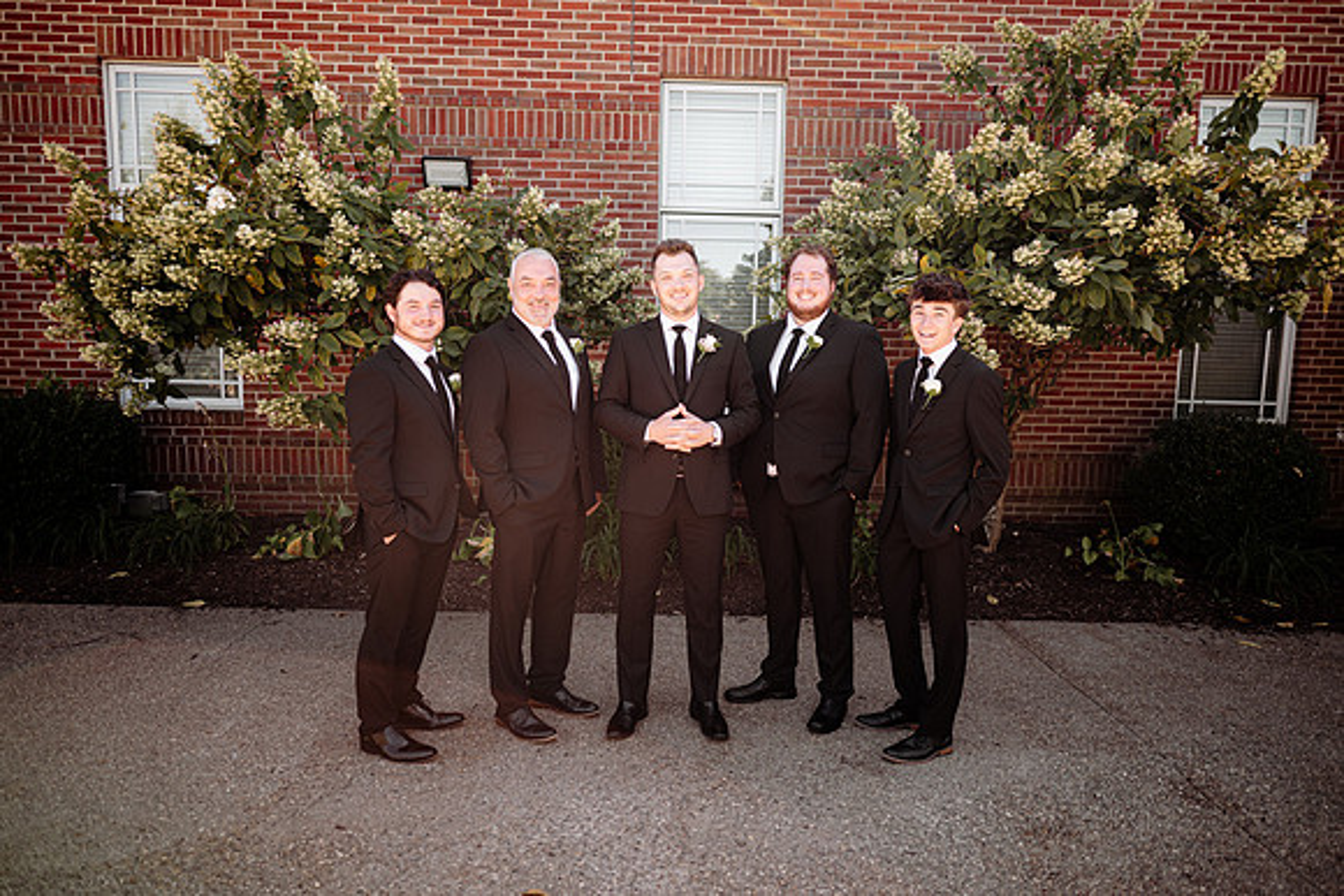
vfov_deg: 53.2
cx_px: 672
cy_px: 448
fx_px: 896
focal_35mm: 24
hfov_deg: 73.7
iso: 125
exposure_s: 1/500
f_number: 2.2
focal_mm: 24
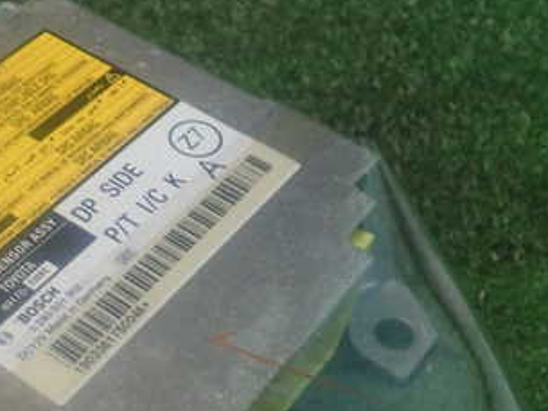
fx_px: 934
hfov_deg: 31.6
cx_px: 86
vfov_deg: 24.4
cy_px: 334
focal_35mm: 59
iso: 800
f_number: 2.3
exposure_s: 1/30
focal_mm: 5.5
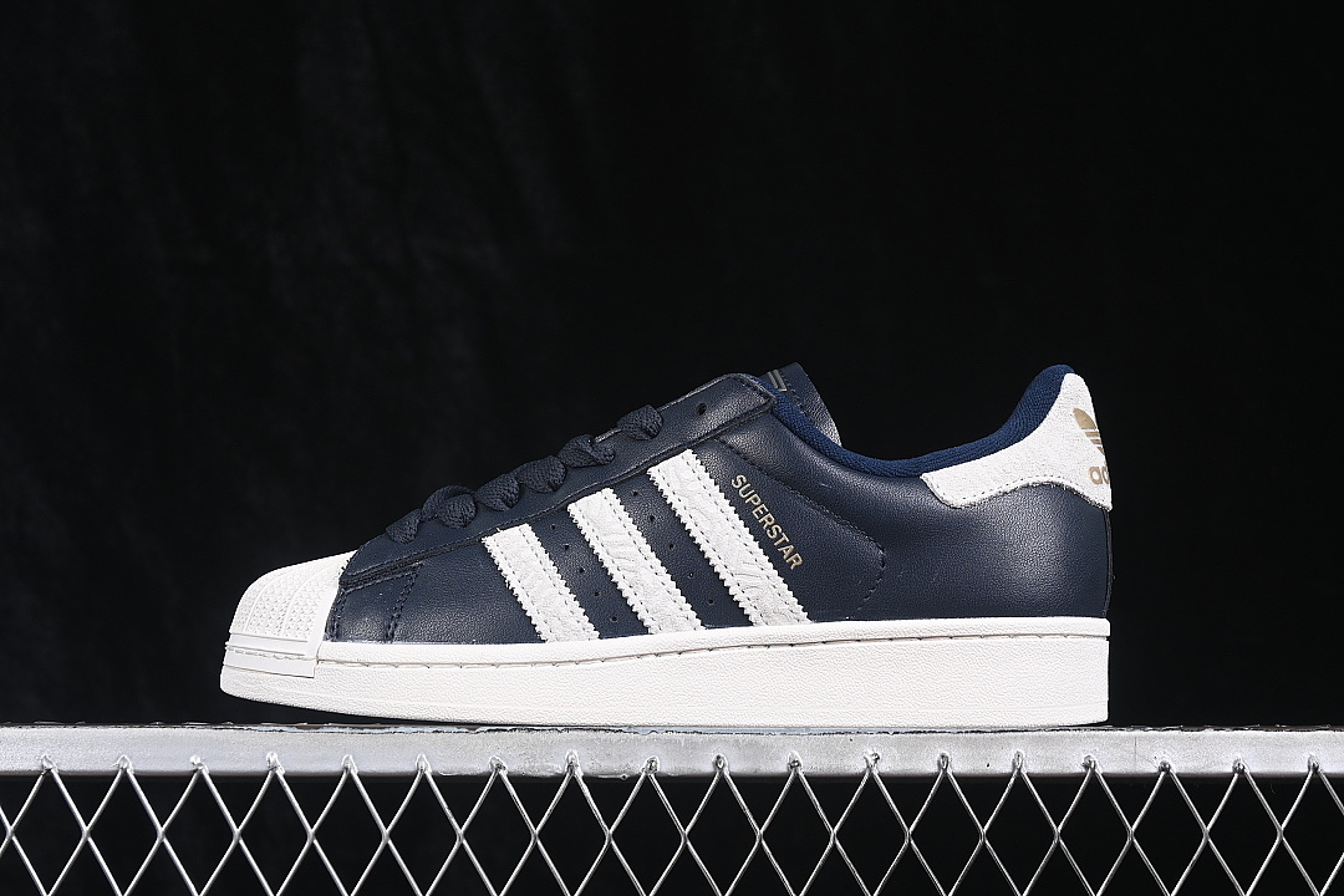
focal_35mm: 75
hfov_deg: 27.0
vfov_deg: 18.2
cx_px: 672
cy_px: 448
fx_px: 2800
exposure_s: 1/60
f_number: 6.3
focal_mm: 50
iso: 160
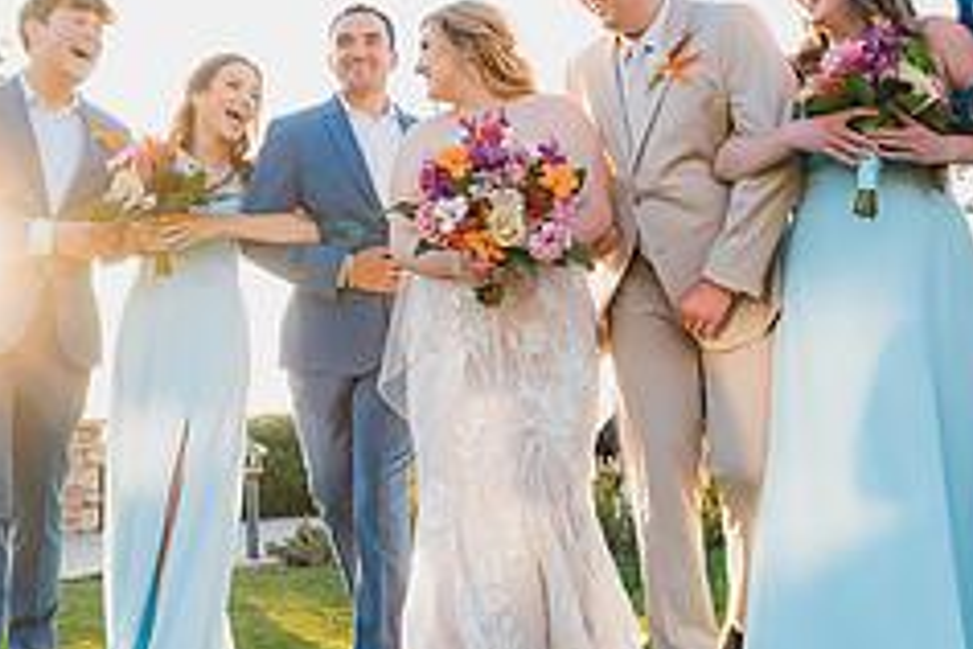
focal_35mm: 44
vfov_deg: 30.3
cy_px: 228
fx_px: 1189
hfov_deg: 44.4
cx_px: 558
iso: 125
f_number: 2.8
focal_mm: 18
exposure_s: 1/160
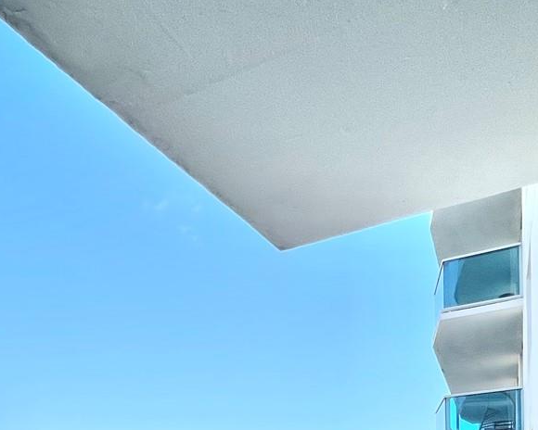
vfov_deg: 33.0
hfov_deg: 50.4
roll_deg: +1.6
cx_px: 169
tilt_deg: -0.5
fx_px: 557
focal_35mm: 35
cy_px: 539
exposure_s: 1/1597
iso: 32
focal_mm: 1.57
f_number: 1.8
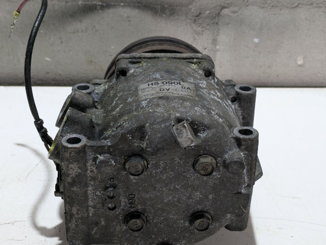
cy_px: 124
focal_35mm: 59
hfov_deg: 32.7
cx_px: 163
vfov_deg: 24.8
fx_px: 556
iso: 185
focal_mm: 5.43
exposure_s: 1/100
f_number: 1.89
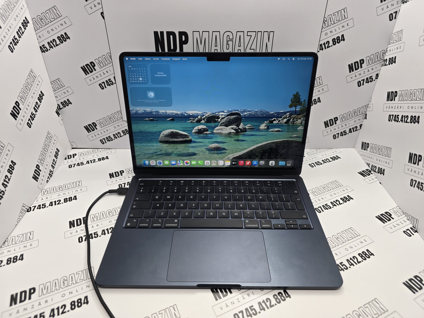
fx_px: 282
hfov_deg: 73.9
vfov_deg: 58.9
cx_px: 212
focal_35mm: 23
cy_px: 159
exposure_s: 1/100
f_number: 1.7
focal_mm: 6.3
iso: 32
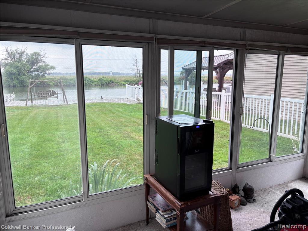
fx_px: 231
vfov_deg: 53.1
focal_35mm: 26
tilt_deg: -9.7
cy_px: 116
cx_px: 154
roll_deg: -0.3
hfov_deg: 67.3
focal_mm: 5.96
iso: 50
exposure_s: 1/121
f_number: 1.6
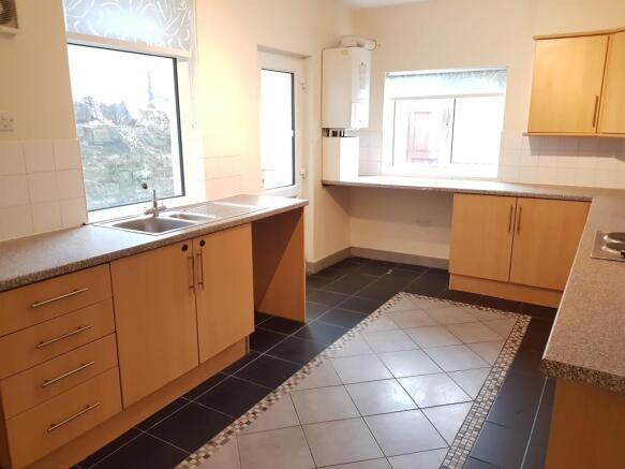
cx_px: 312
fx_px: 469
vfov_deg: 53.0
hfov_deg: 67.3
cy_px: 234
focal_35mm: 26
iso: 320
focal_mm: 4.2
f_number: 1.7
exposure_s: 1/50
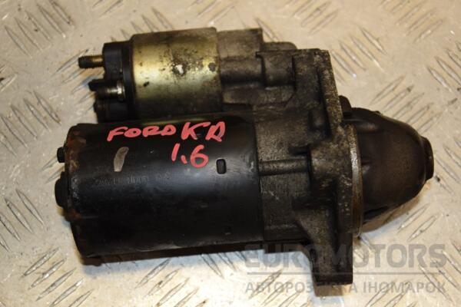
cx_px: 230
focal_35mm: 72
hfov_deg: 28.1
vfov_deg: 18.9
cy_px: 154
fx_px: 922
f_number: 5.6
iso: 800
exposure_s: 1/200
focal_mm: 48
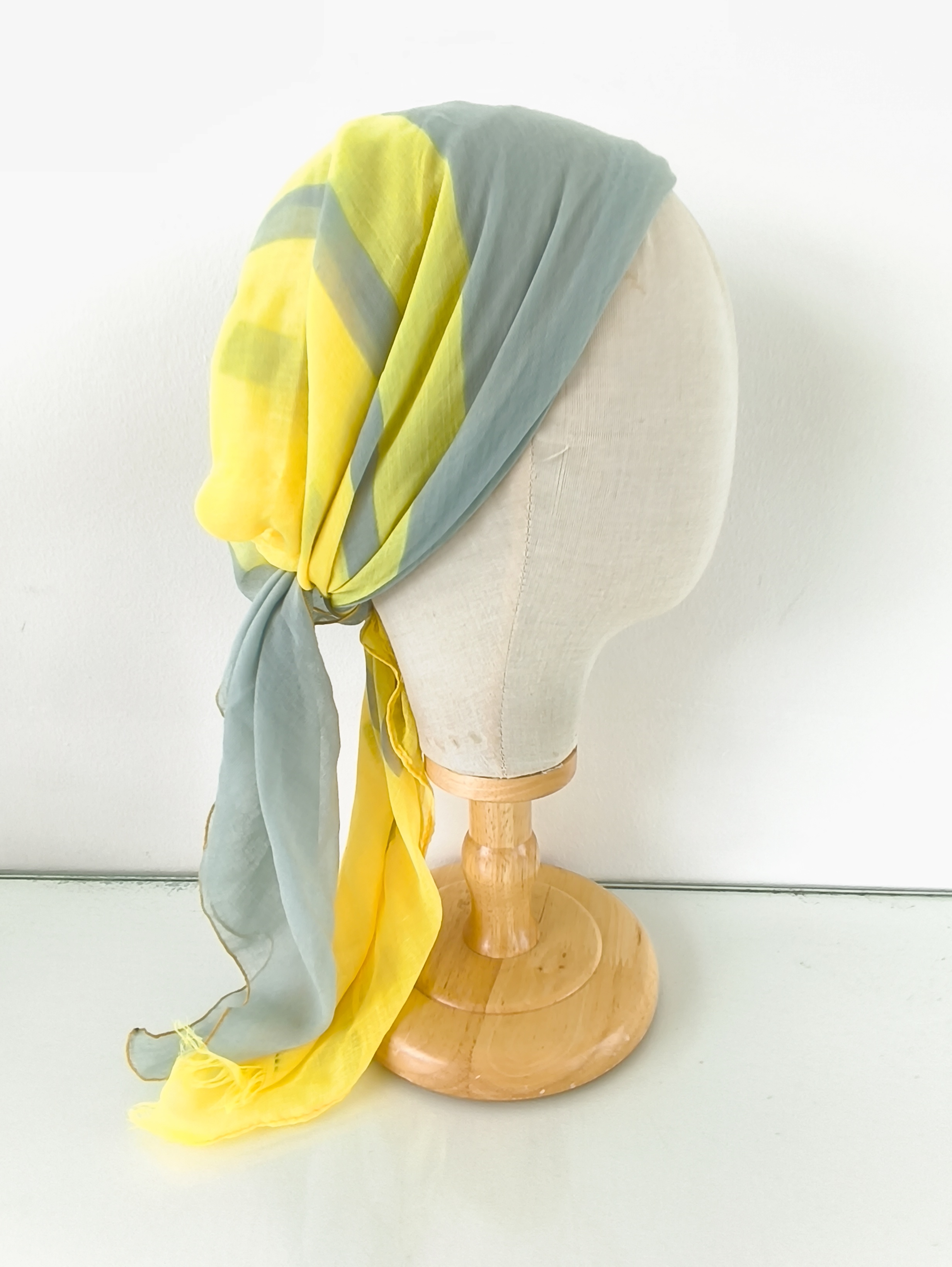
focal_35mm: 23
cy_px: 634
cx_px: 476
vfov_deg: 73.9
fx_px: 843
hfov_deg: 58.9
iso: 50
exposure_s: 1/60
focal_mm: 1.65
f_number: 2.2
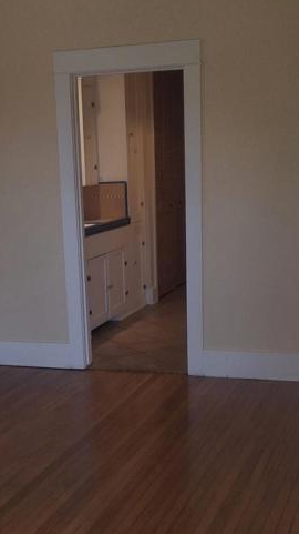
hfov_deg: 20.6
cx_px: 110
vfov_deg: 35.7
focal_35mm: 58
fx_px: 819
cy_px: 349
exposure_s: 1/120
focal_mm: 4.69
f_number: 1.8
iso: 32
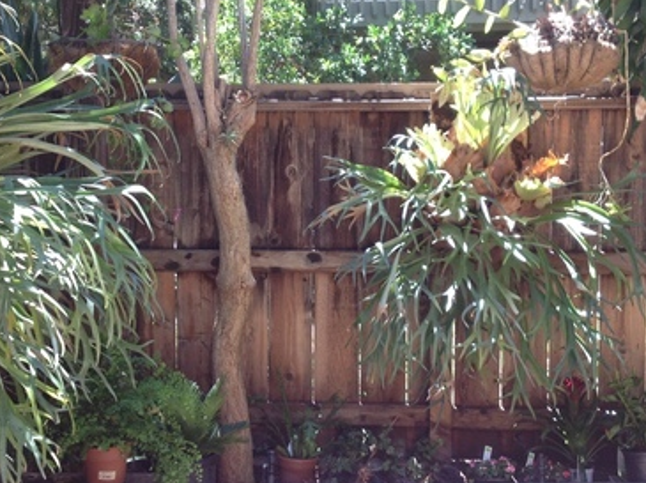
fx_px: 1193
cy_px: 230
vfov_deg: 22.9
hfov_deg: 30.3
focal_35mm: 64
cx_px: 305
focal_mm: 4.28
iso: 80
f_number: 2.4
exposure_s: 1/166
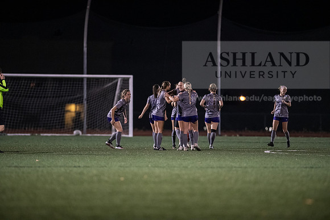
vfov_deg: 4.6
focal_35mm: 300
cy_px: 110
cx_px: 165
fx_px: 2751
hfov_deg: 6.9
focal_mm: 300
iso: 8000
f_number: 2.8
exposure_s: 1/1000
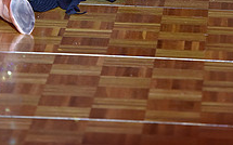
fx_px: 2881
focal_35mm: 454
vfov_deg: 2.9
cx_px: 56
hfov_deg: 4.6
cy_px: -167
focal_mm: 165
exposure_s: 1/250
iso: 2000
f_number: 3.2
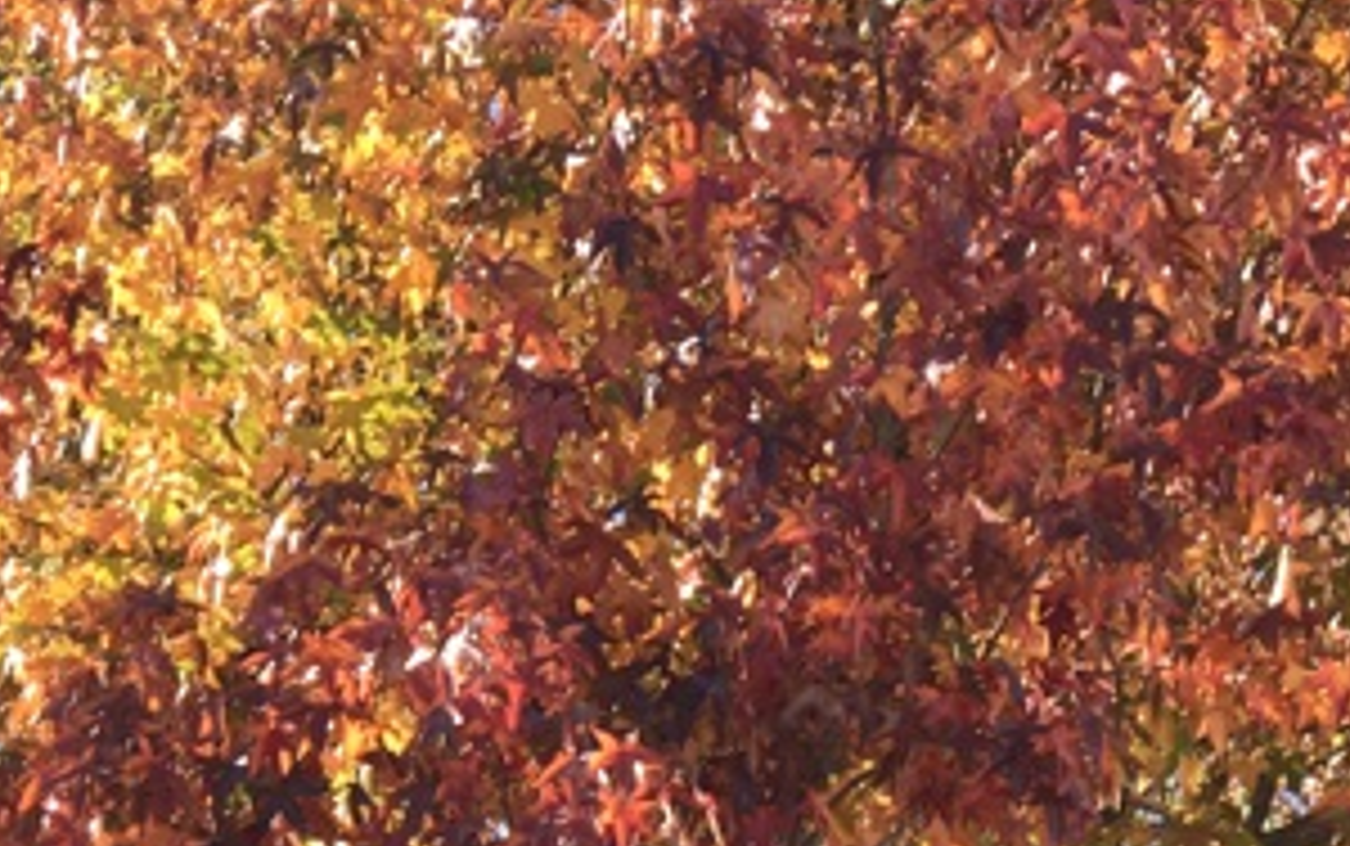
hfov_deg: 12.9
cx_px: 1066
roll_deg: +0.5
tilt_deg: +23.8
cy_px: 1094
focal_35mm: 161
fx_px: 5928
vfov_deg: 8.1
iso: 20
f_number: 2.8
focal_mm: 6.6
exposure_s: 1/247
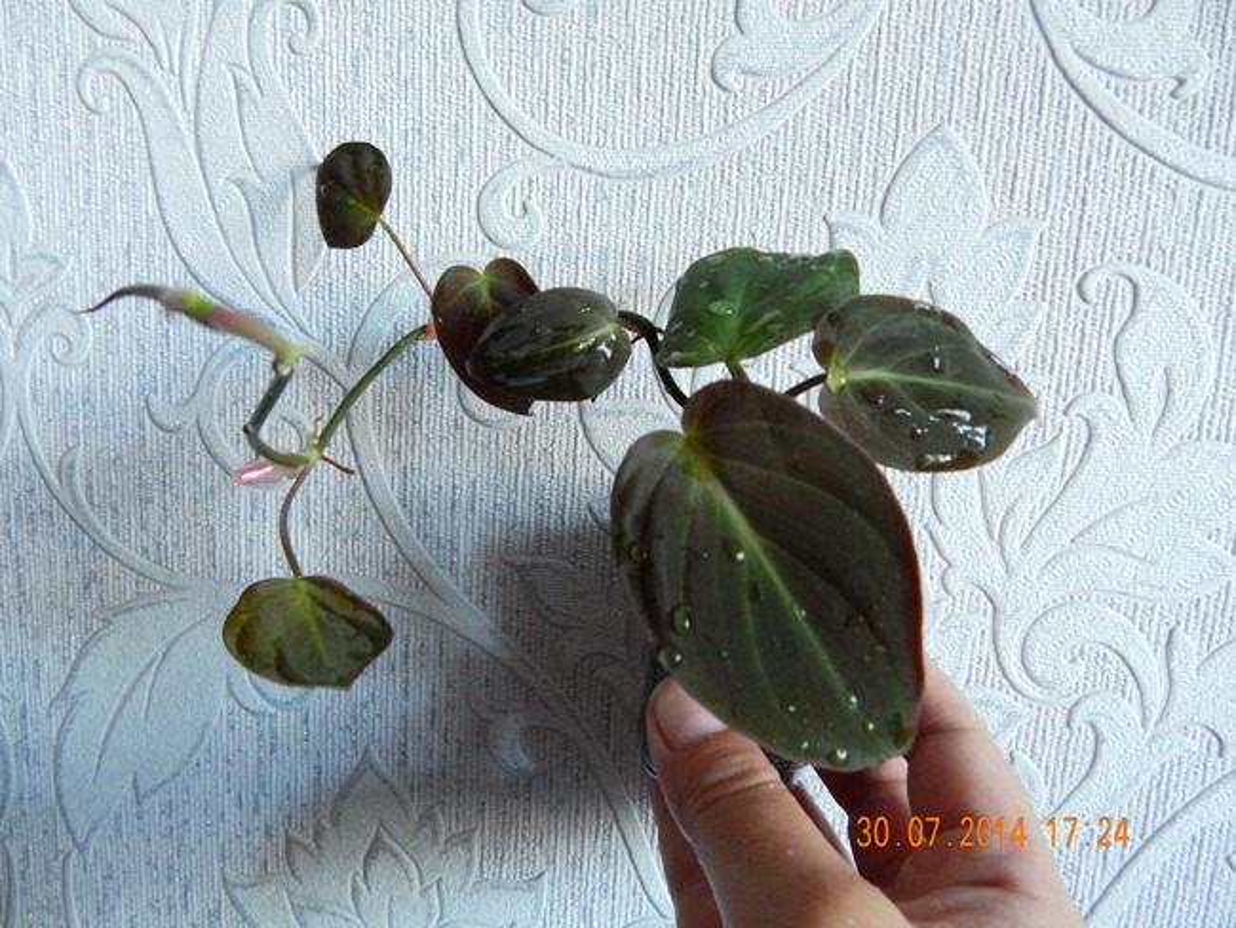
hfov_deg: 73.9
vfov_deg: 58.9
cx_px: 618
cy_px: 464
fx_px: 822
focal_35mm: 23
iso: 400
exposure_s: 1/15
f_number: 3
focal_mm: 4
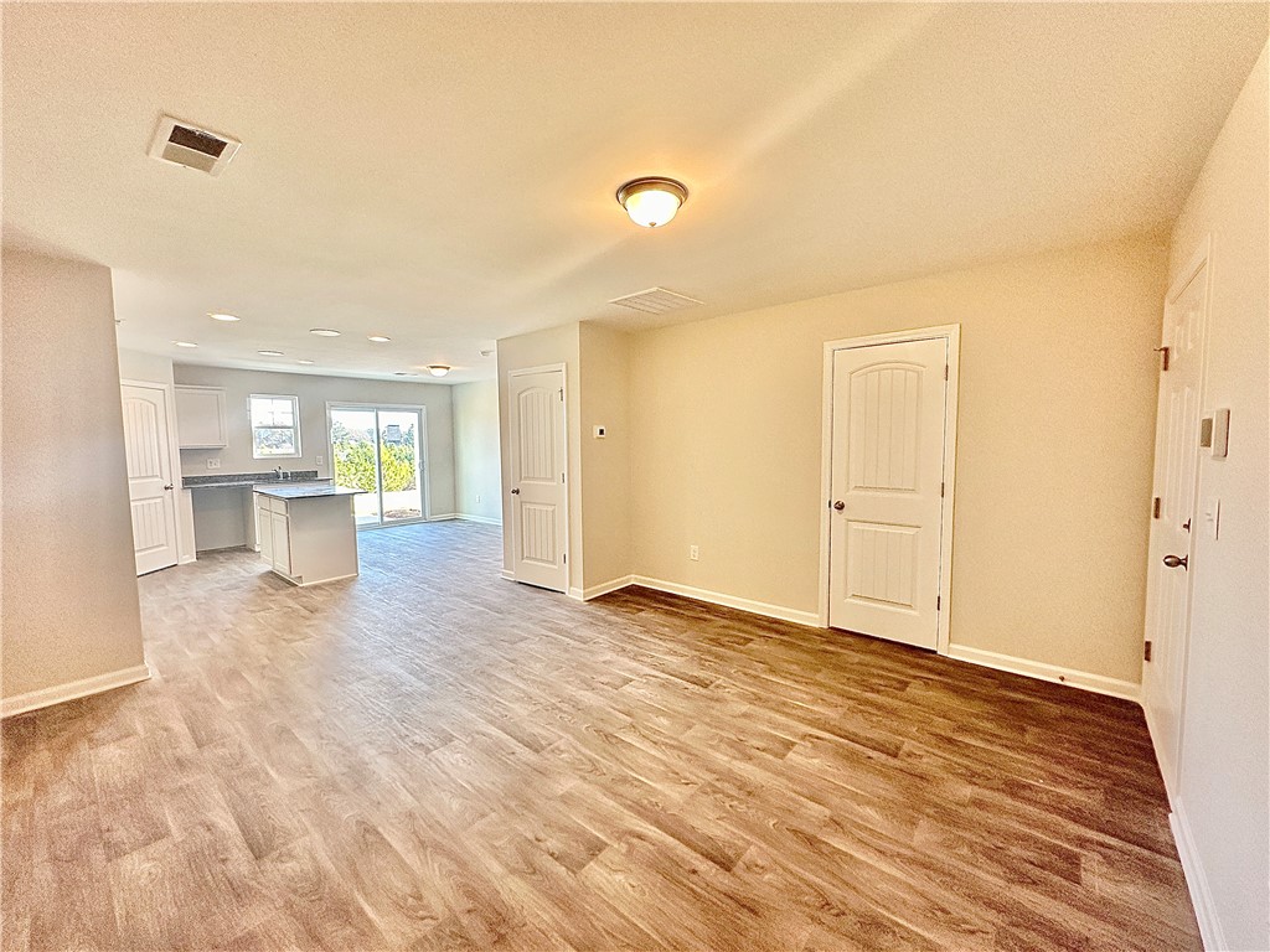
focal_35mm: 14
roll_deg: +0.9
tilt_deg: -2.7
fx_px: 514
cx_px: 635
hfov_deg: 102.1
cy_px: 476
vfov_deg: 85.7
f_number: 2.2
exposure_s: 1/120
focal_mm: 2.22
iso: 200
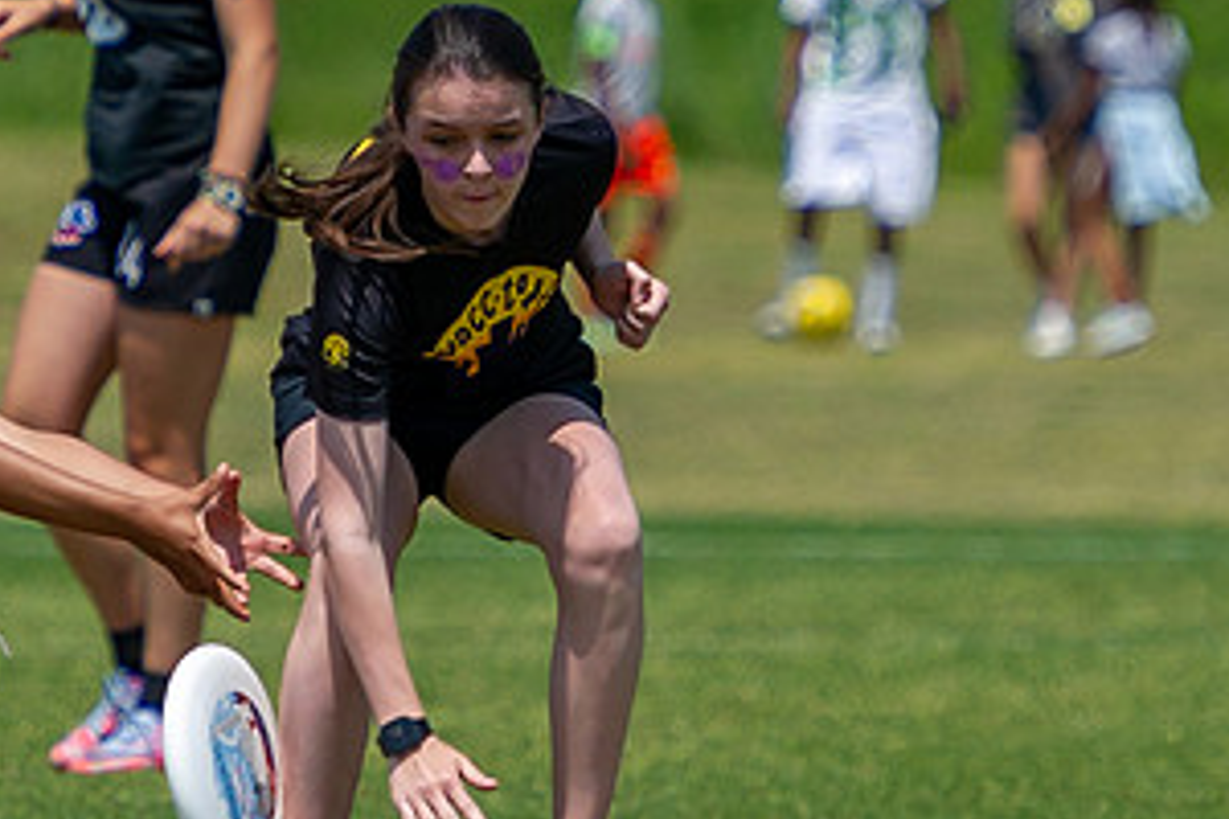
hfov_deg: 2.0
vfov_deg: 1.3
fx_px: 34887
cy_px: 259
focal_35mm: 1022
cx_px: 309
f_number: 4
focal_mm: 220
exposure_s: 1/2500
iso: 200
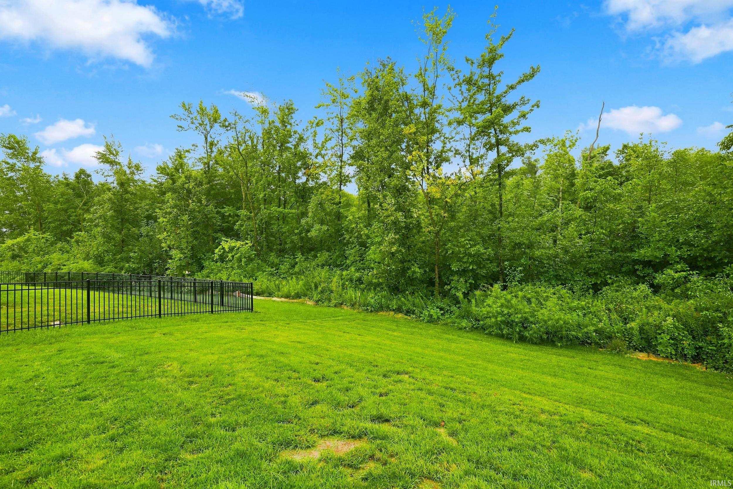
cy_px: 244
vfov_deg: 77.3
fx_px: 305
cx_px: 366
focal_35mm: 15
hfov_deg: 100.4
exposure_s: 1/80
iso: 100
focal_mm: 10
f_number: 5
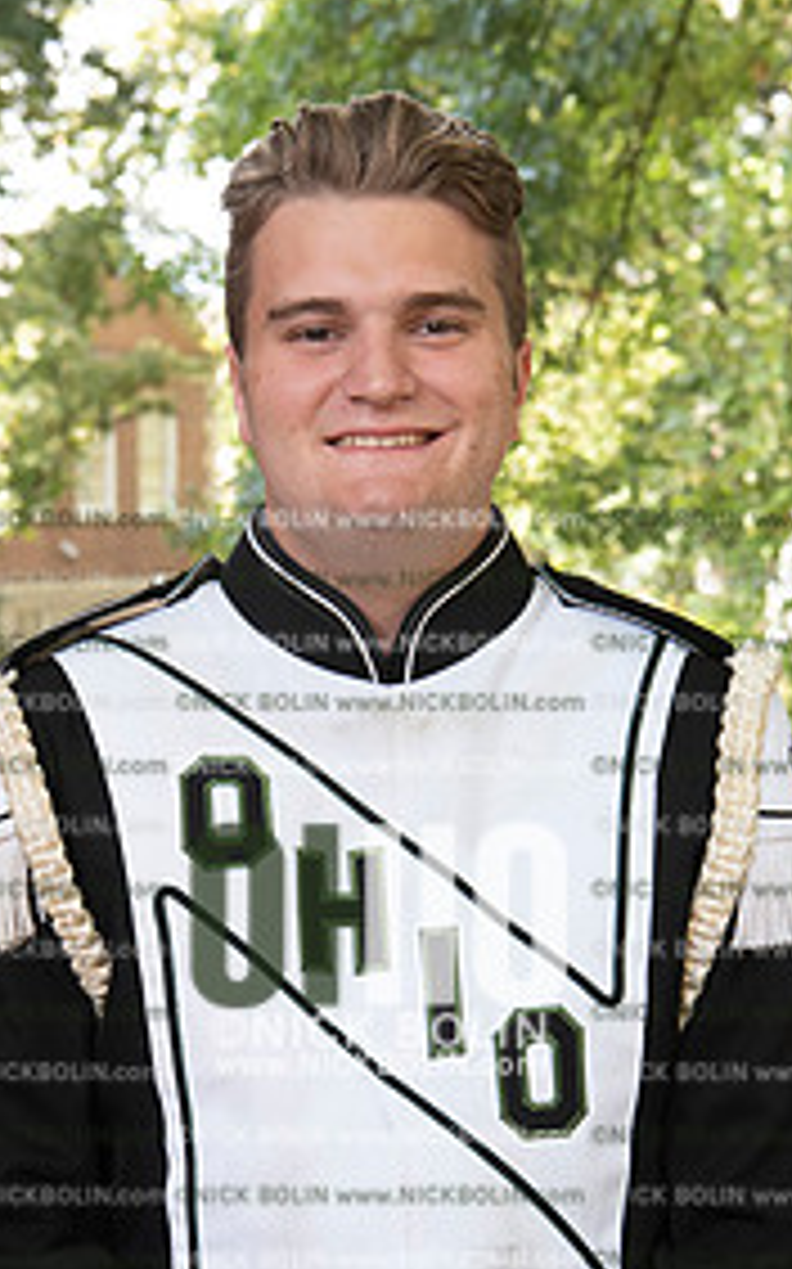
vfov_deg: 22.6
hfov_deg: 14.3
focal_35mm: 91
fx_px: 3146
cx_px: 378
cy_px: 950
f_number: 8
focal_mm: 56
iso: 800
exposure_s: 1/100
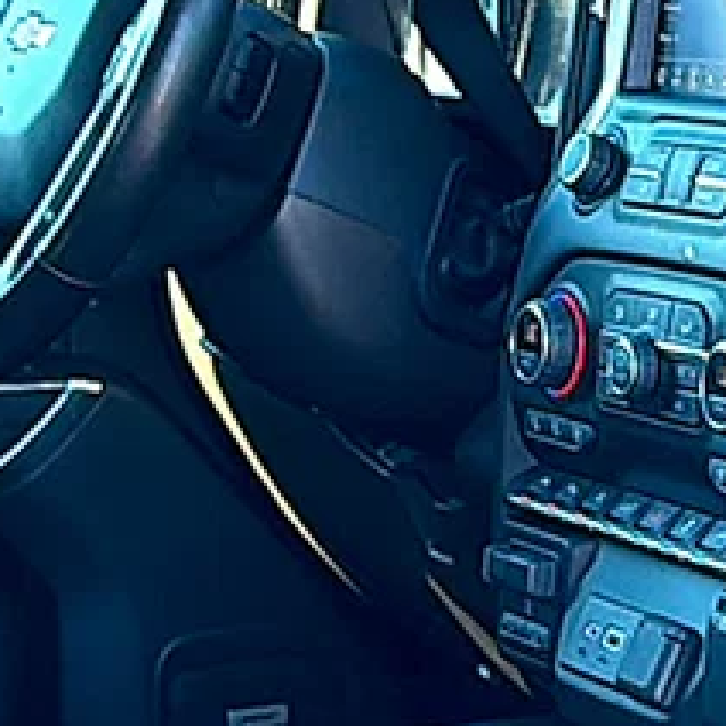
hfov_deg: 14.9
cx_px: 983
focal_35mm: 111
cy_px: 505
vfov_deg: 15.7
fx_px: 2634
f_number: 1.78
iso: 100
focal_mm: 6.76
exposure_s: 1/121
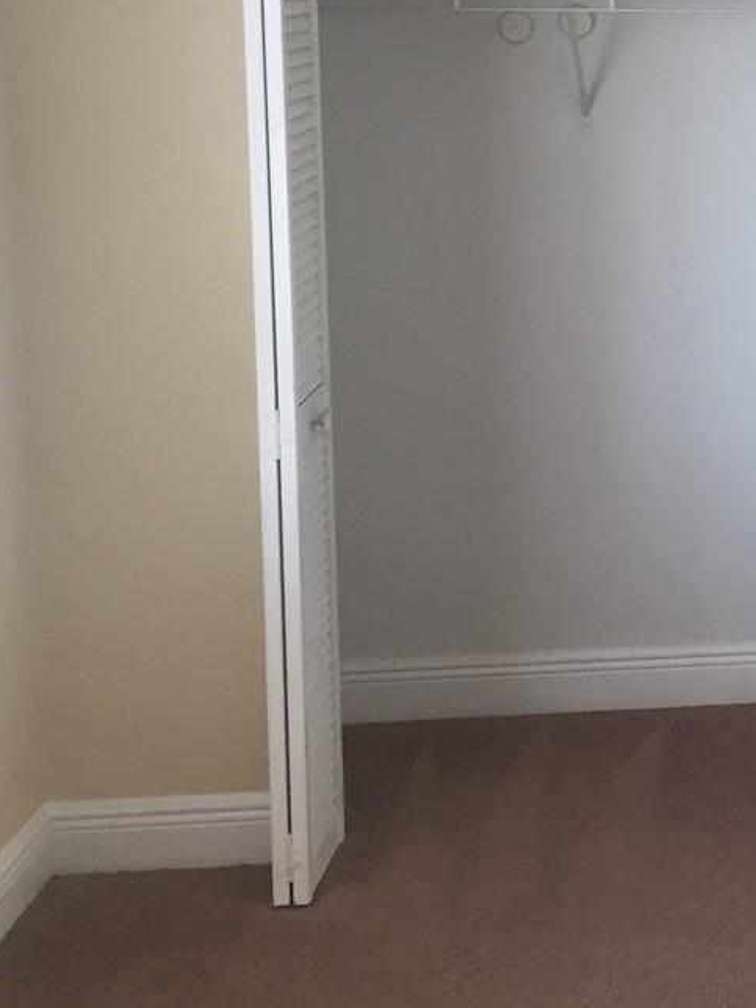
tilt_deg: -6.9
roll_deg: +0.0
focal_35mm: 72
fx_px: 2097
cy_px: 257
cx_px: 1119
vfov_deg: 26.7
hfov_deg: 18.3
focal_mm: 4.15
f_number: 2.2
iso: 64
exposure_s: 1/30
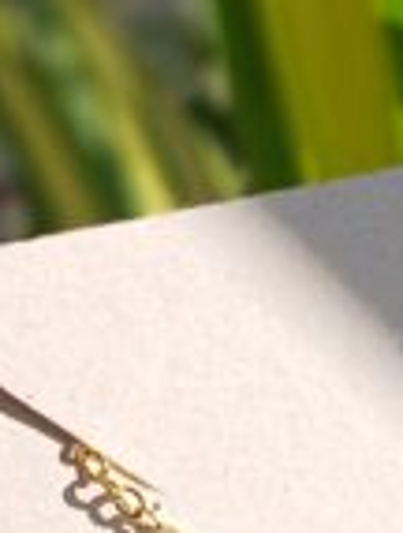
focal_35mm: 145
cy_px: 507
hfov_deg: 10.2
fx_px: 2241
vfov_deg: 13.4
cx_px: 358
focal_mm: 3.98
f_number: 1.8
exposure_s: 1/391
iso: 20
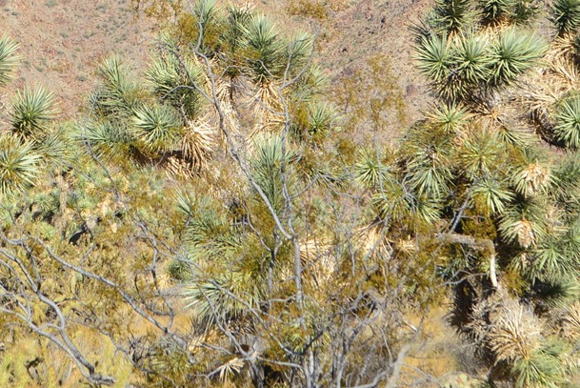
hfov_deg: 13.9
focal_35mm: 147
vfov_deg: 9.3
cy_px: 74
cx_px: 164
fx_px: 2368
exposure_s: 1/320
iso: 200
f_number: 10
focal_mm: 55
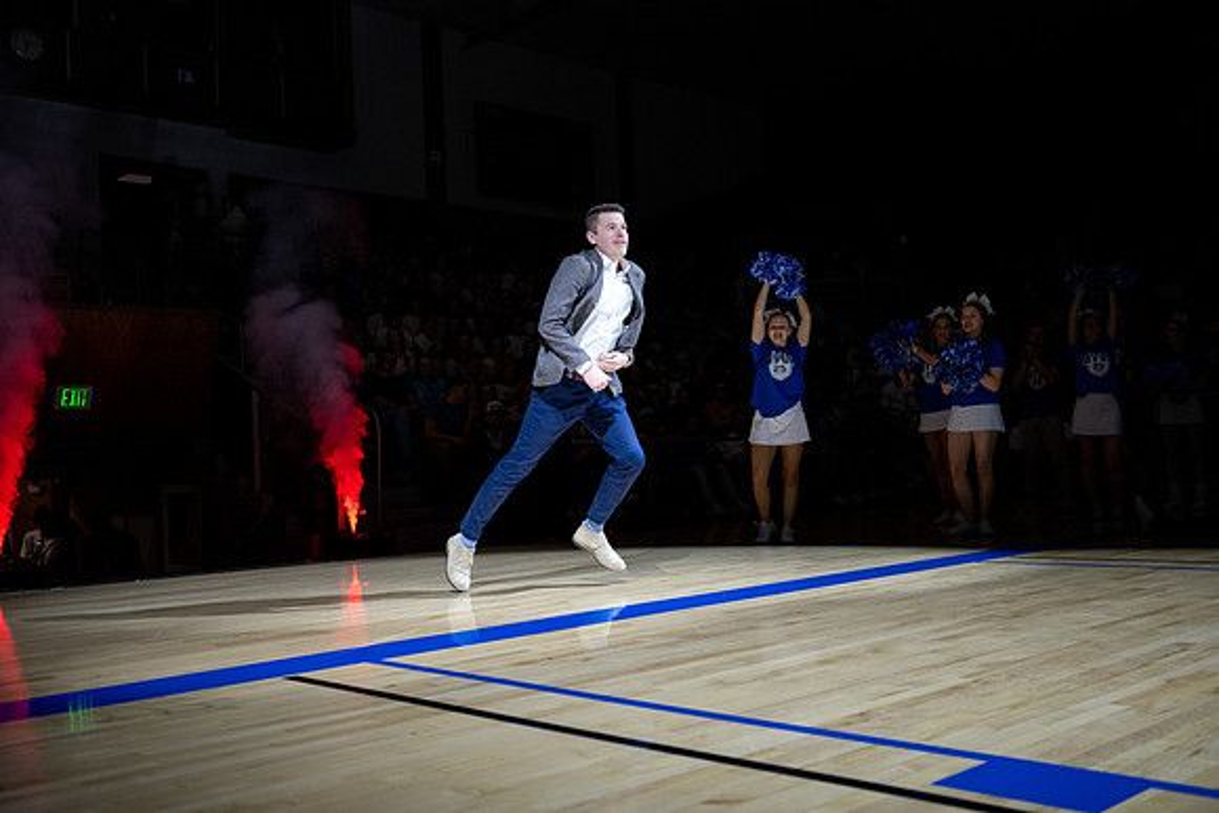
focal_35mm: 36
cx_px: 610
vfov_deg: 36.9
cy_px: 406
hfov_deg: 53.1
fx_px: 1219
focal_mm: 36
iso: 4000
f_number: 2.8
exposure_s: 1/2500
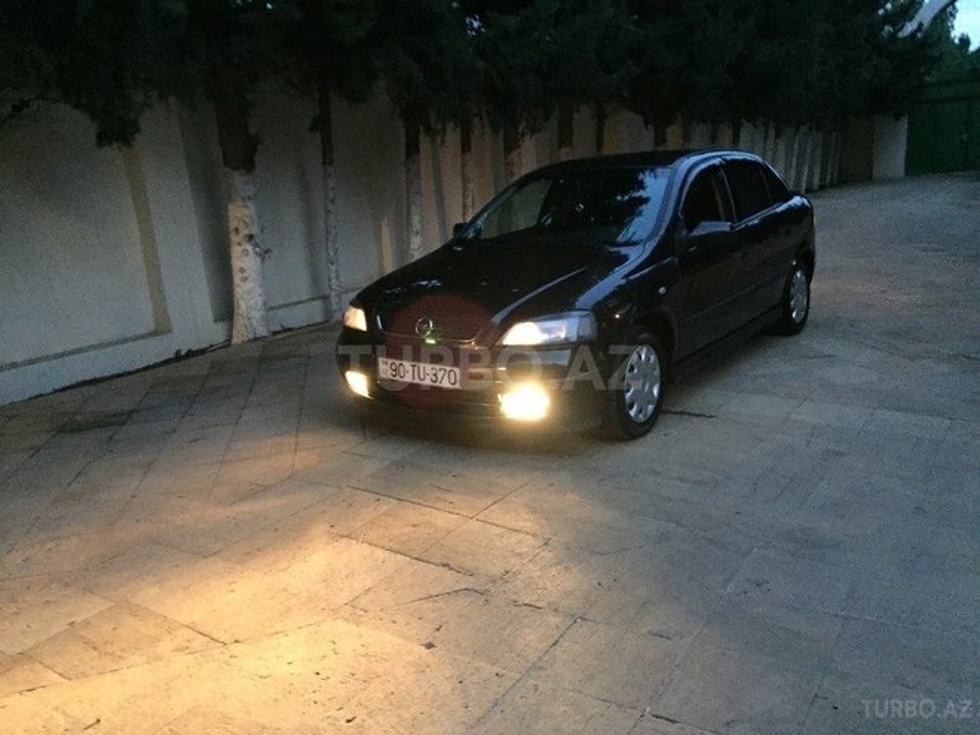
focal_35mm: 29
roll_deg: +3.9
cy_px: 368
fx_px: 821
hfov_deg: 61.7
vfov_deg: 48.2
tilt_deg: -14.2
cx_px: 490
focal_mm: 4.15
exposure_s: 1/17
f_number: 2.2
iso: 400
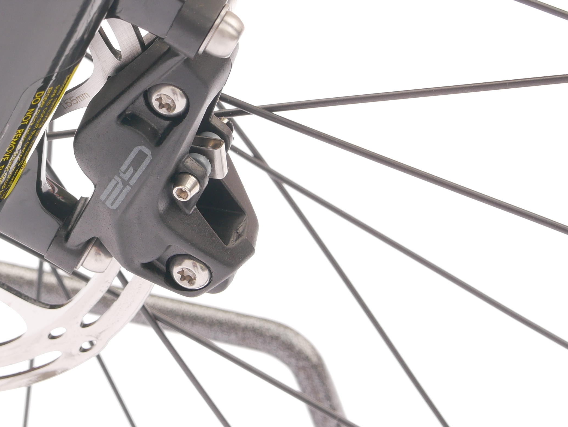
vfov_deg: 8.0
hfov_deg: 10.6
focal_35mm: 185
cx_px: 56
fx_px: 3037
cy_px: 97
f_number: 7.1
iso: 200
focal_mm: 42
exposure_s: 1/100
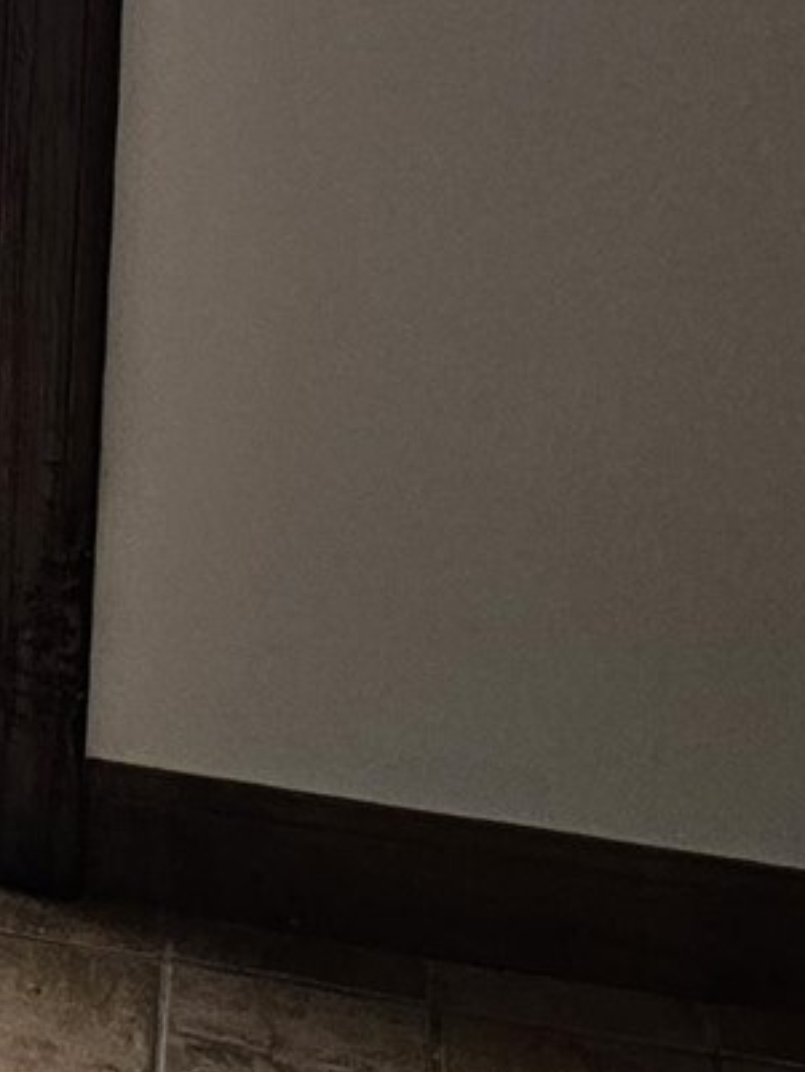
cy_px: -708
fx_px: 4091
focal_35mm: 132
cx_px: -904
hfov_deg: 10.2
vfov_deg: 13.7
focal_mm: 6.3
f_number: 1.7
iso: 160
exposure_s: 1/120
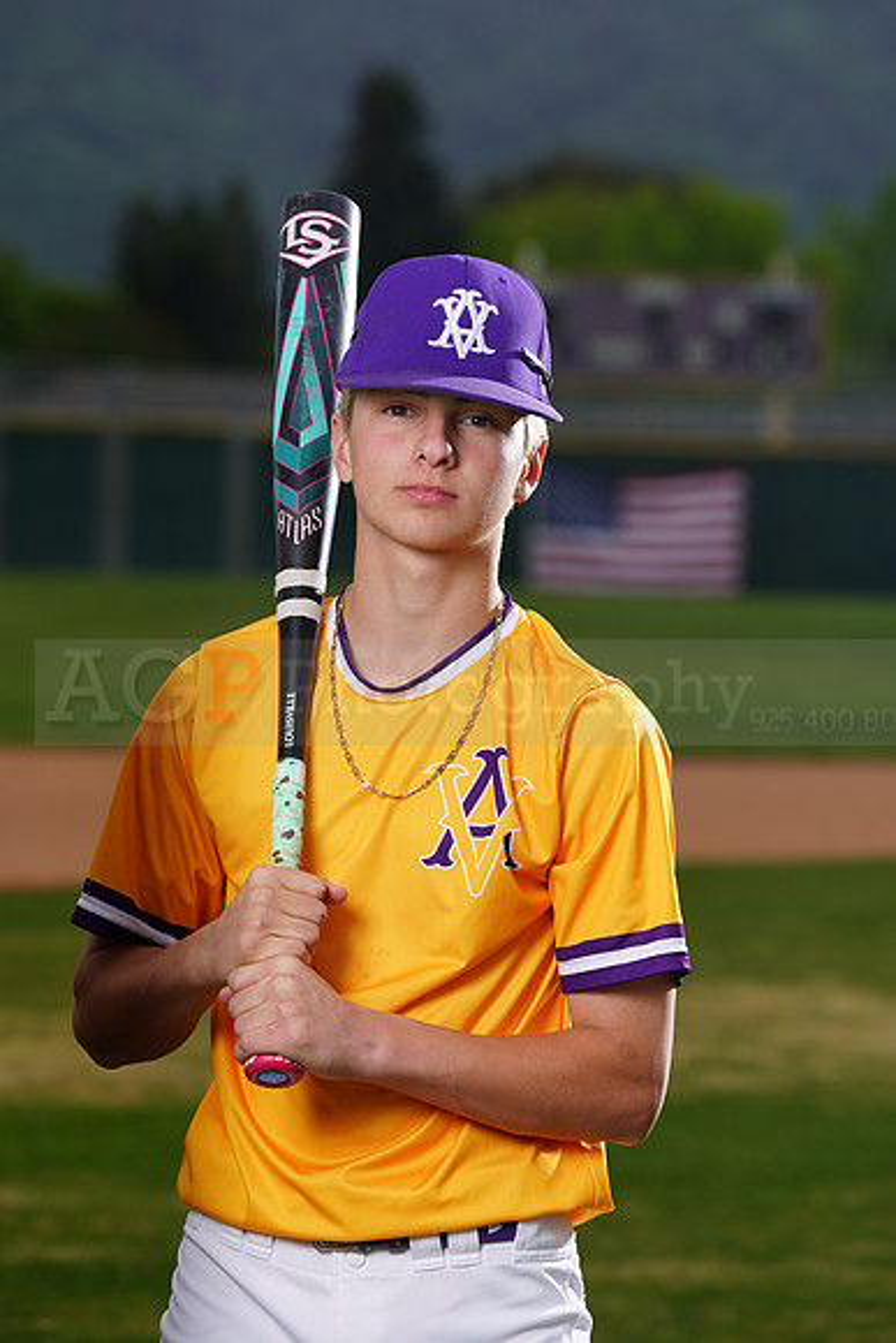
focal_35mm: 215
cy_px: 672
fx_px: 8021
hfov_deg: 6.4
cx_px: 448
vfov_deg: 9.6
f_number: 8
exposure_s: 1/250
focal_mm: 215
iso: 100
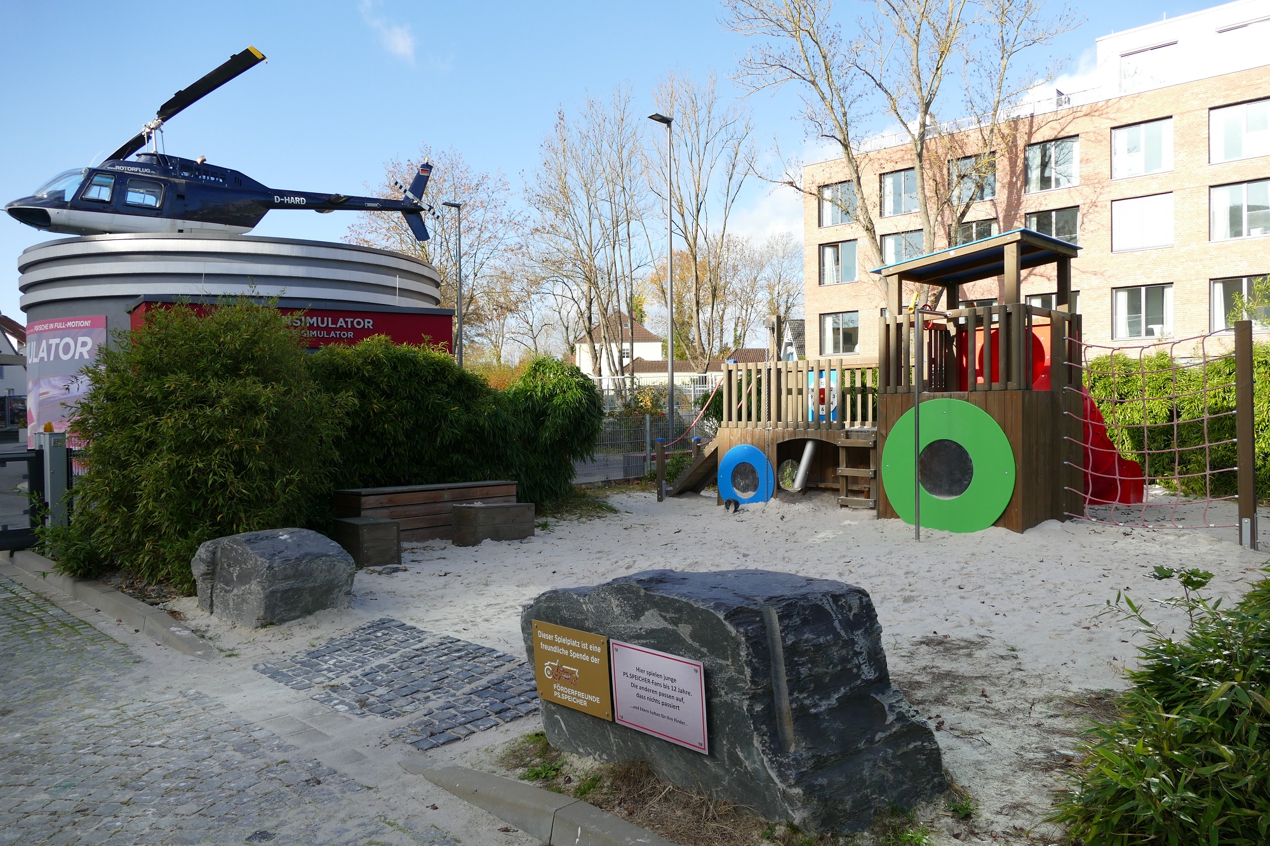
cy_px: 423
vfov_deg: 51.3
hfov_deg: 71.5
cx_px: 635
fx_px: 882
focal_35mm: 25
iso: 125
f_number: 2.8
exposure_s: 1/1000
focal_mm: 9.12
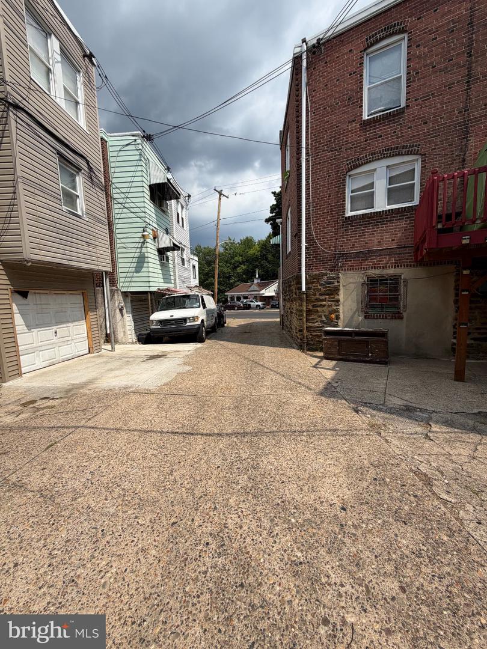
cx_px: 244
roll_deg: +3.2
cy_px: 324
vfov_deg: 102.1
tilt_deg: -7.5
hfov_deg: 85.7
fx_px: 263
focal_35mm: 14
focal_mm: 2.22
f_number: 2.2
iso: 20
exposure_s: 1/1017
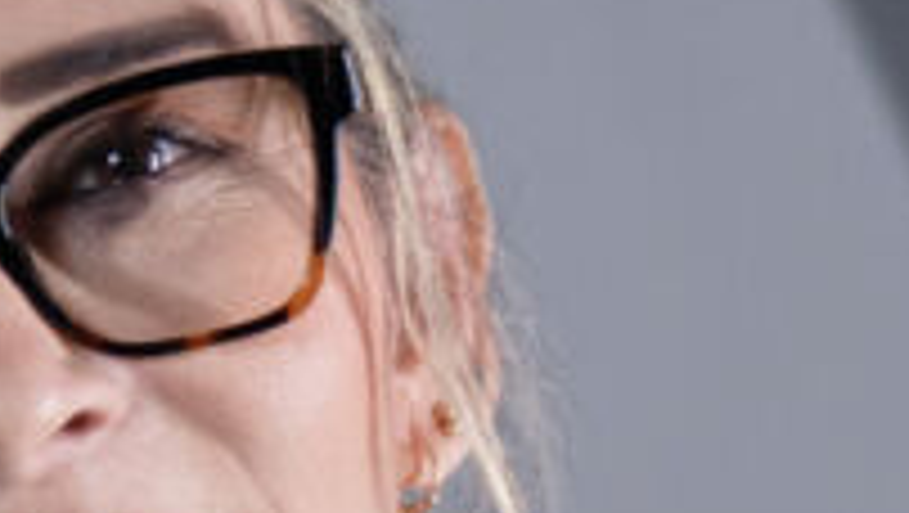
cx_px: 522
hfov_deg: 2.9
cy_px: 1724
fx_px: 17971
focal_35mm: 745
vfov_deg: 1.6
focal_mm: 76
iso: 800
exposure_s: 1/100
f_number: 2.8
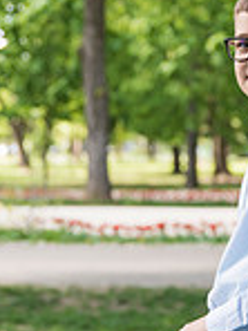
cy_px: 255
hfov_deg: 10.6
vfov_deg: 14.0
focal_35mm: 140
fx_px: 1337
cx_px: 203
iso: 250
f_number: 2.8
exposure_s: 1/320
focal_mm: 48
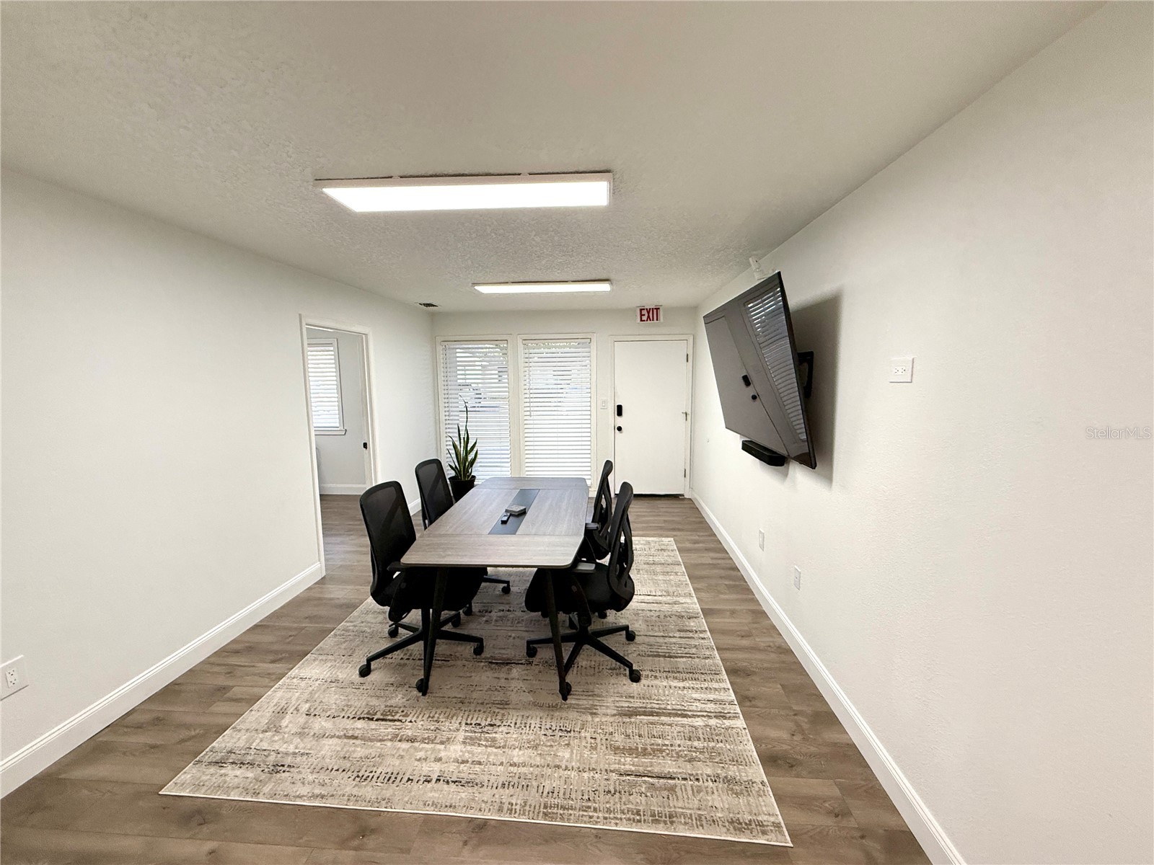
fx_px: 467
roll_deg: +0.8
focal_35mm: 14
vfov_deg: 85.7
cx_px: 577
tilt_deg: -7.7
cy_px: 432
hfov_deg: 102.1
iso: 250
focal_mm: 2.22
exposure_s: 1/120
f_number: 2.2
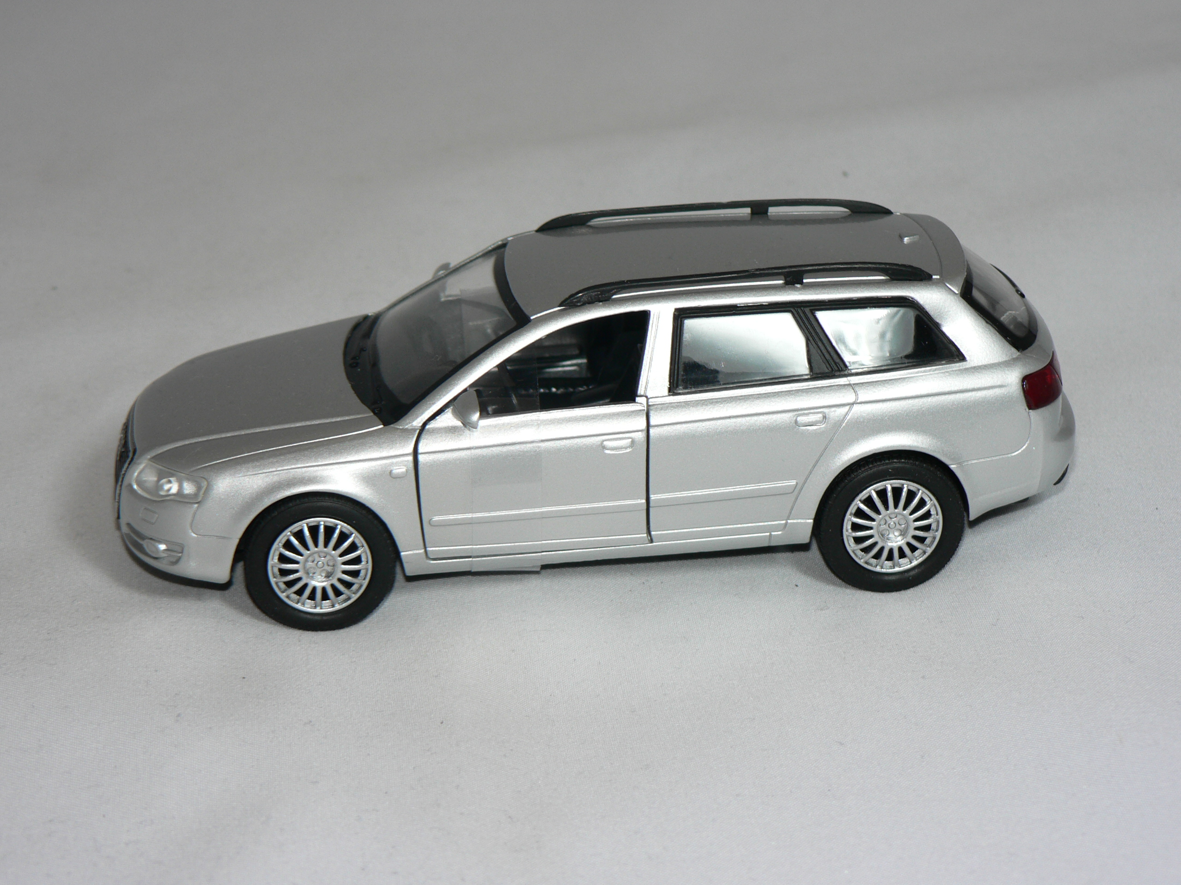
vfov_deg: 16.6
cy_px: 442
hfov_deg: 22.0
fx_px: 3036
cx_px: 590
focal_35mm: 89
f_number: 3.2
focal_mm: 14.9
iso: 80
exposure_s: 1/60
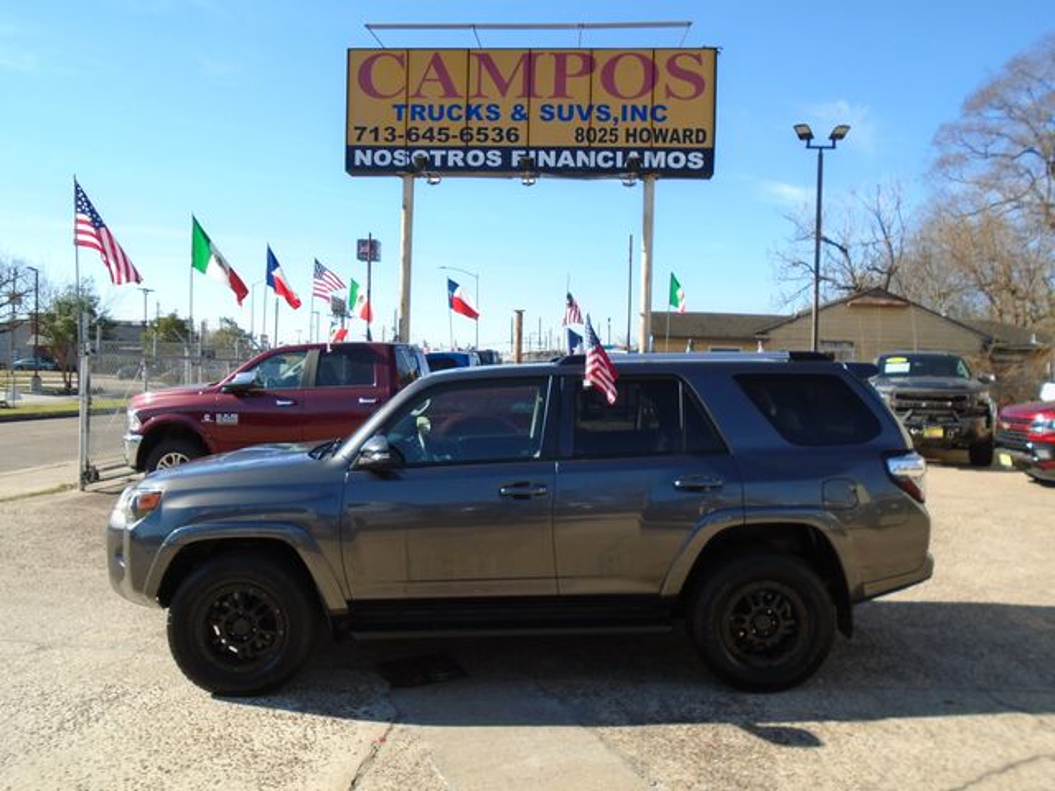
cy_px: 396
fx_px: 792
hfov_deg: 67.3
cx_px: 528
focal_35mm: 26
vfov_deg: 53.1
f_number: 3.2
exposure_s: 1/640
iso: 100
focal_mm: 4.6
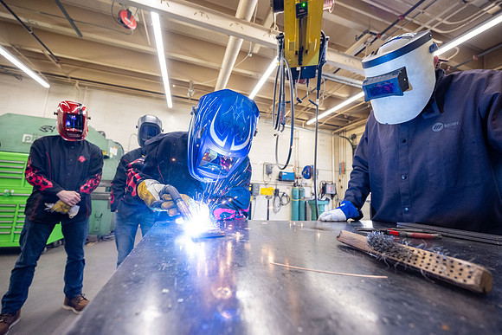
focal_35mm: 14
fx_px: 195
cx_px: 251
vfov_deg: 81.2
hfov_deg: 104.2
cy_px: 168
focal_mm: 14
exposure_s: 1/200
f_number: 4
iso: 1600
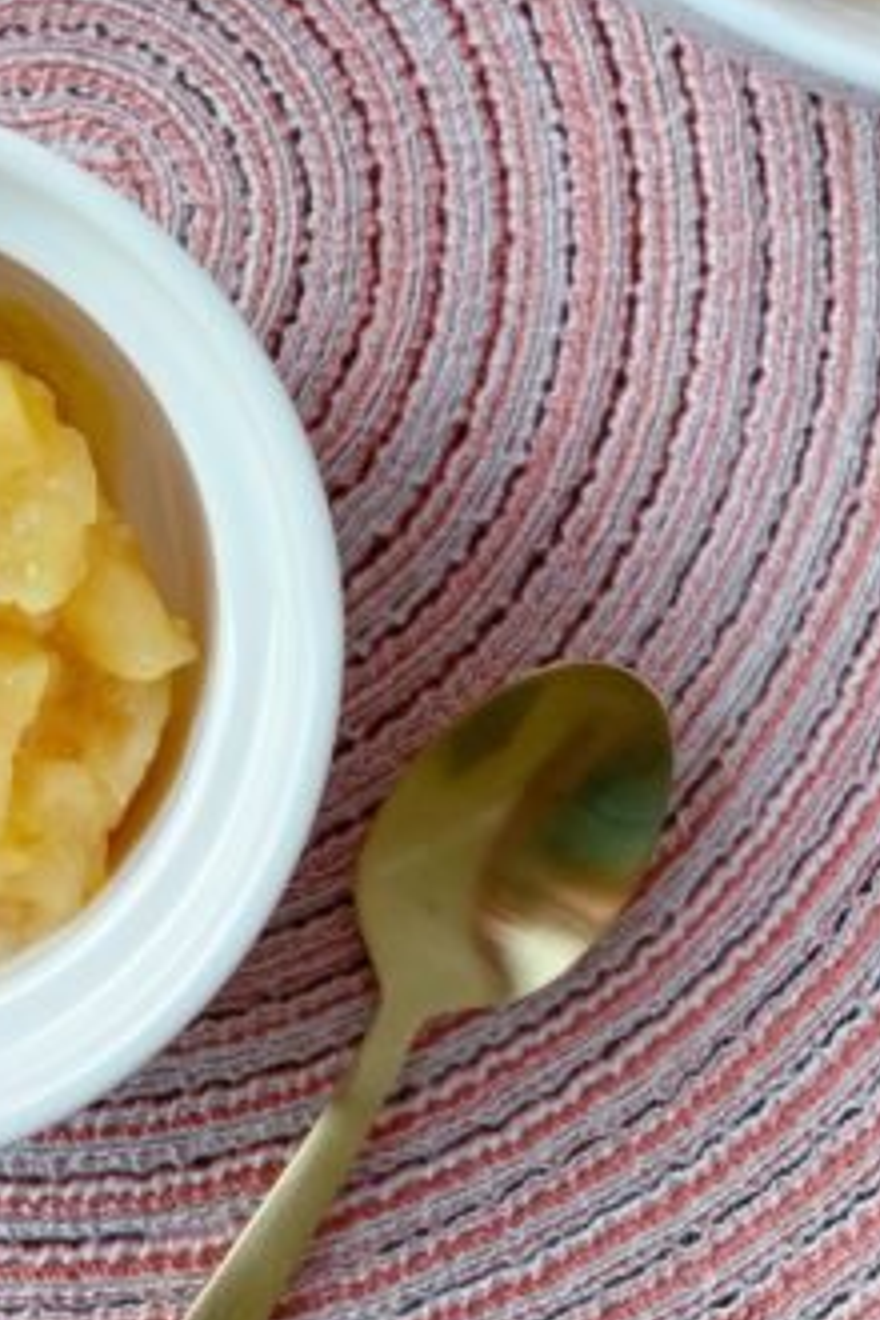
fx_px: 1943
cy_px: 316
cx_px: 16
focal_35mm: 53
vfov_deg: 36.6
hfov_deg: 24.4
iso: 50
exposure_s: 1/100
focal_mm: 3.99
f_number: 1.8
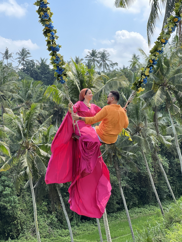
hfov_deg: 19.1
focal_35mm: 77
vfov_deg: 25.3
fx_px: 540
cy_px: 121
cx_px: 91
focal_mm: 9
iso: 40
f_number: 2.8
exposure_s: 1/167
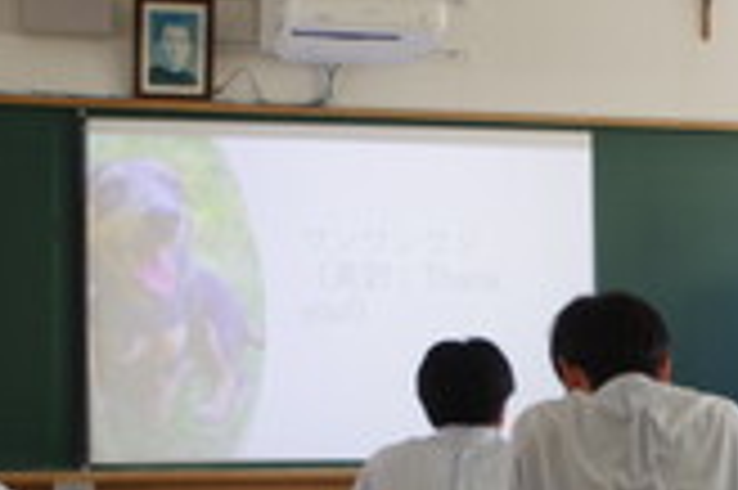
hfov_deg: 19.0
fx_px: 2191
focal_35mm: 107
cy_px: 378
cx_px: 540
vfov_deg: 12.7
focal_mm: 26
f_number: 4
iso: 200
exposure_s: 1/60
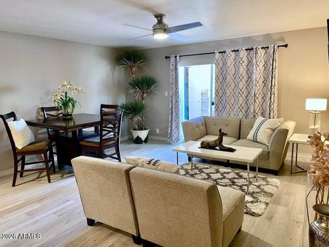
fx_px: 247
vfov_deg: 53.1
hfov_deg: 67.3
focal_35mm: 26
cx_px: 164
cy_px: 124
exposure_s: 1/60
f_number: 1.6
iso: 320
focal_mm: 4.2
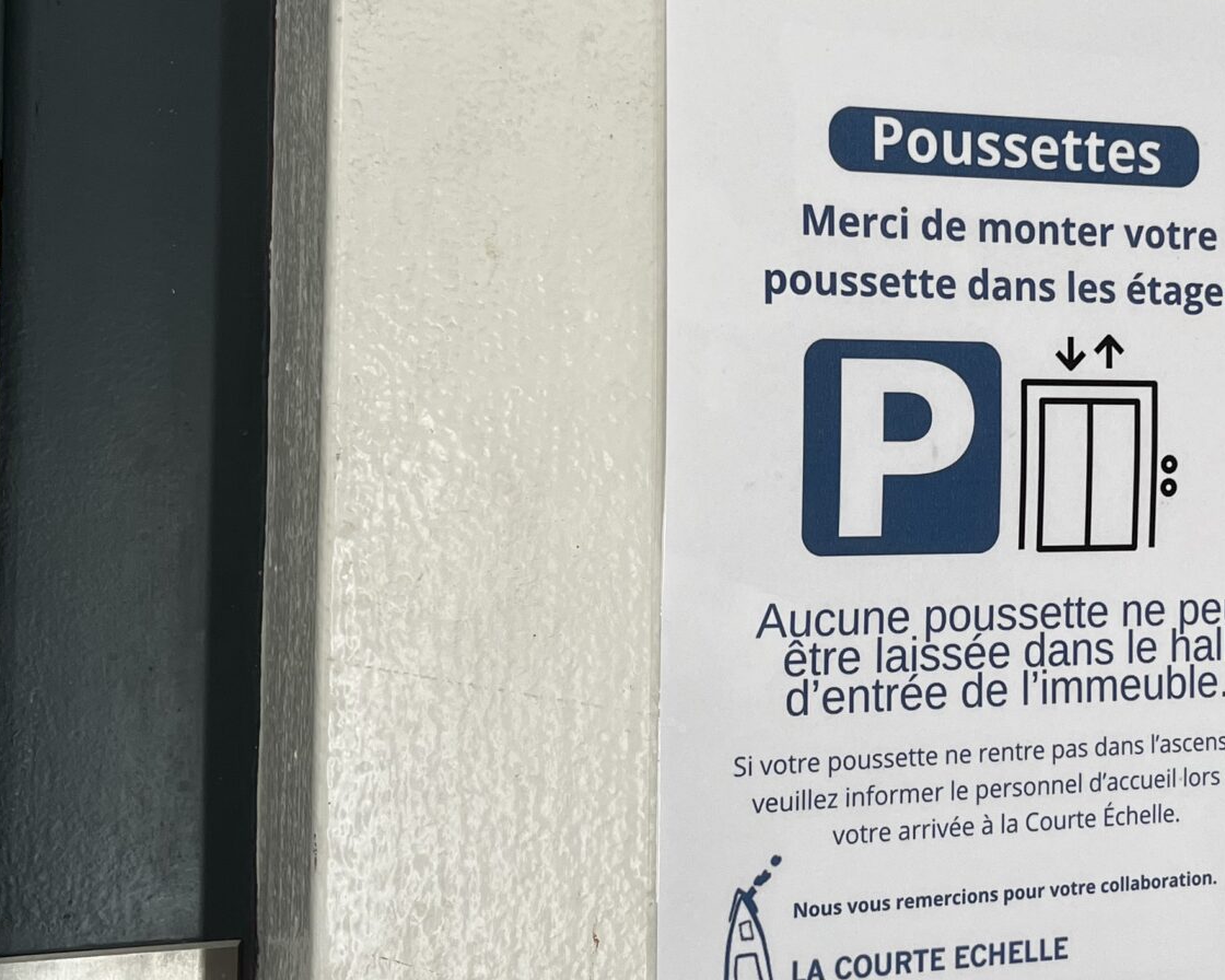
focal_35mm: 58
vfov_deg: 26.2
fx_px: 2103
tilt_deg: -0.7
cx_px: 817
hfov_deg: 32.2
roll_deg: -0.6
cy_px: 385
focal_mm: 5.1
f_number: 1.6
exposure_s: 1/121
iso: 80
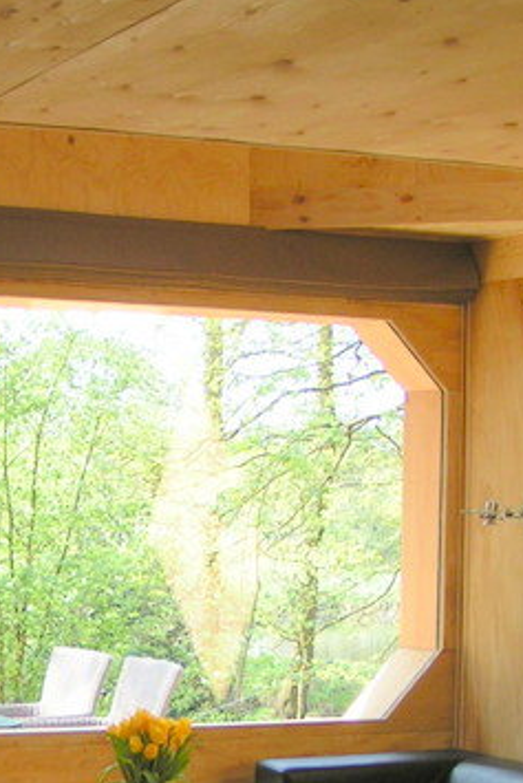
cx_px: 7
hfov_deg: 15.1
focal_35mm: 89
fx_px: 1937
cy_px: 655
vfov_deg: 22.5
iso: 50
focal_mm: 5.8
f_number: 4.5
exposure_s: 1/50
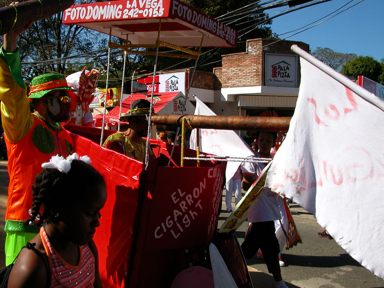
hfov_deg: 50.1
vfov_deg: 38.7
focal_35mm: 37
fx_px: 410
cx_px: 192
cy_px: 144
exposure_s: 1/866
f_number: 4.5
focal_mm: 5.6
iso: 100
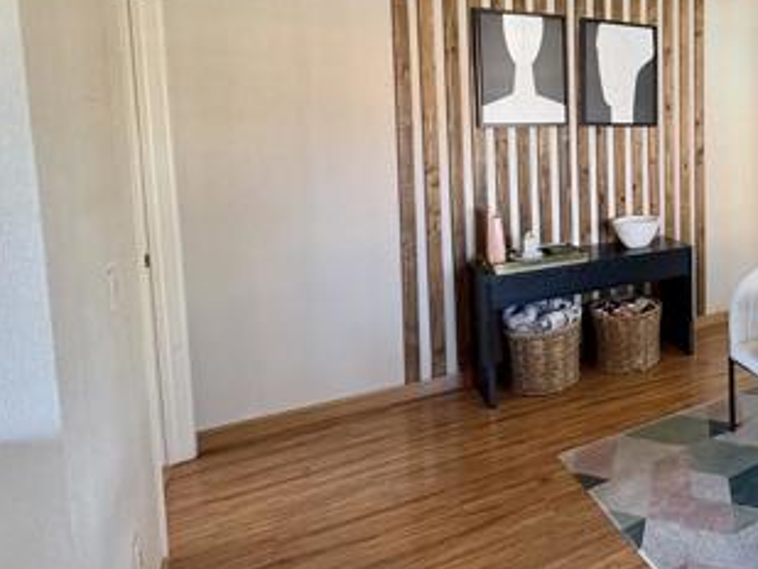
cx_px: 778
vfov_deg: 47.0
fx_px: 635
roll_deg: -0.1
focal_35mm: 29
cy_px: 164
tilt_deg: -4.3
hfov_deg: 49.0
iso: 200
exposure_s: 1/60
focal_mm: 2.22
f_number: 2.2
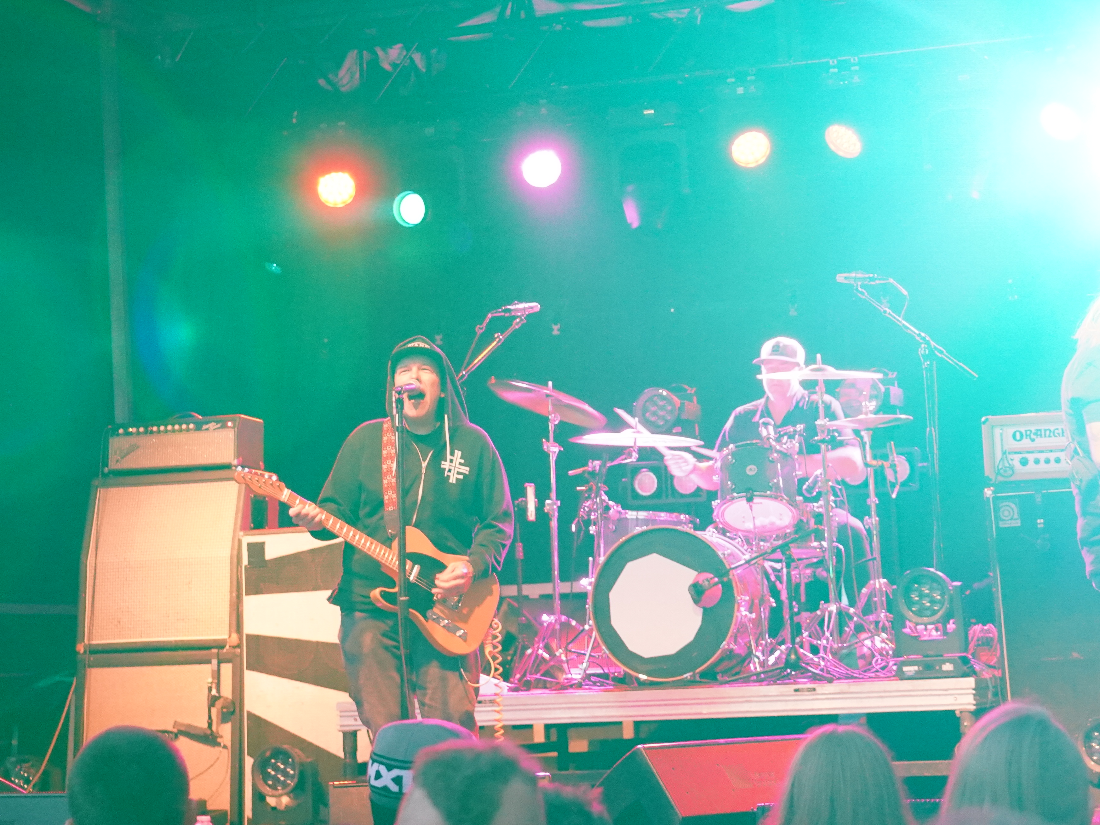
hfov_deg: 25.7
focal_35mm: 76
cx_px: 592
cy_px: 244
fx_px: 2415
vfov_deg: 19.3
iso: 8000
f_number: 4
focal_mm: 46
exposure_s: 1/60
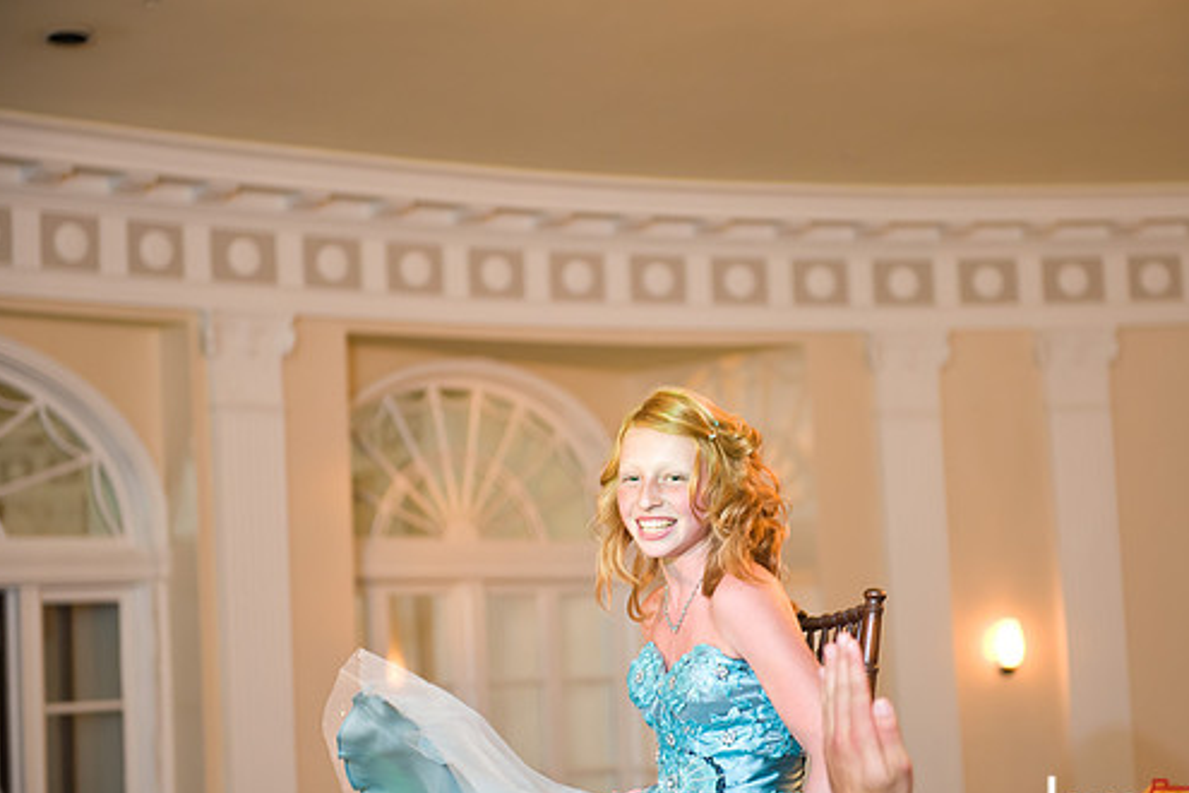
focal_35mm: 82
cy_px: 440
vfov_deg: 16.6
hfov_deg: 24.7
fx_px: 2708
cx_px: 663
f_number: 3.2
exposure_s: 1/125
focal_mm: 70
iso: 1600
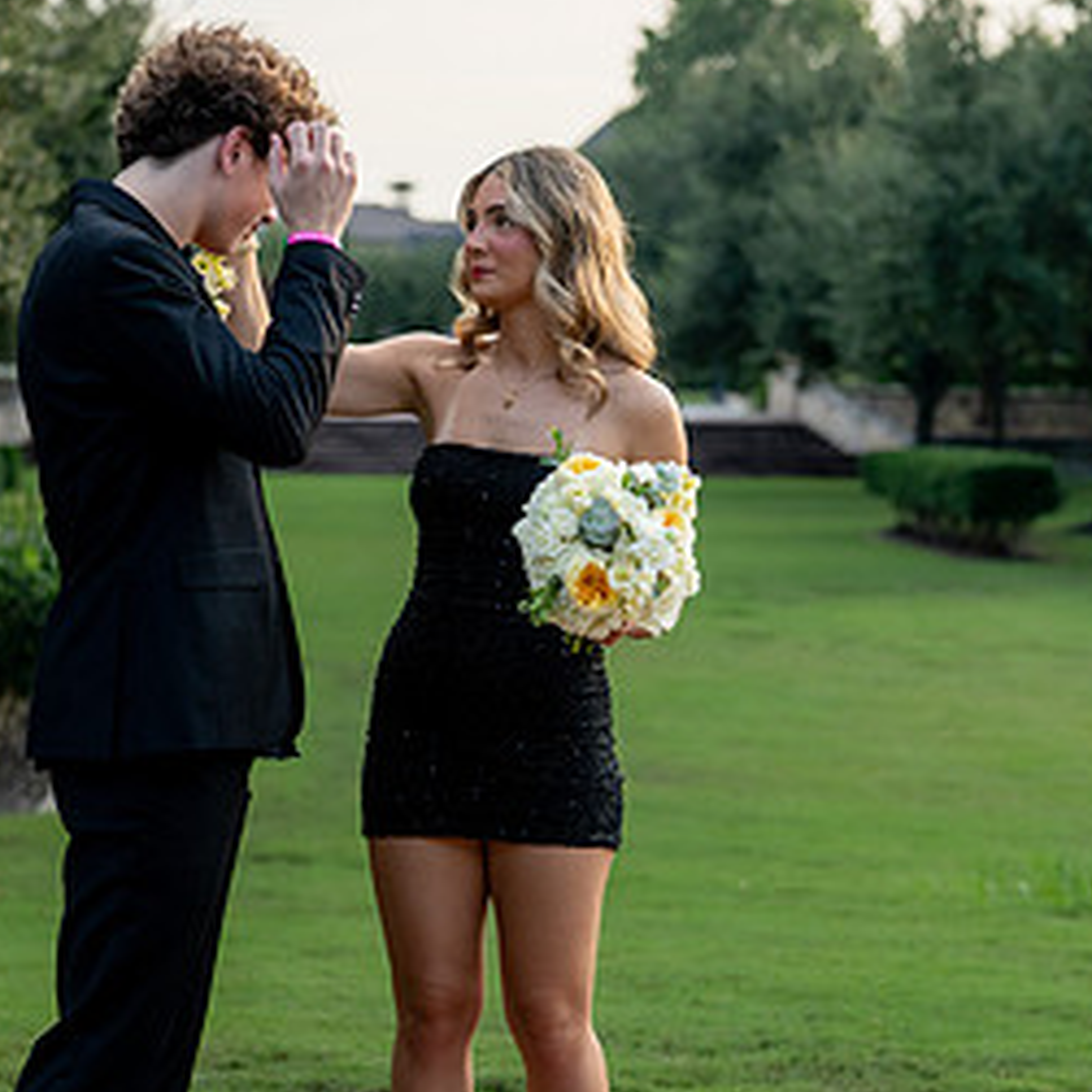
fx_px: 4283
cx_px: 618
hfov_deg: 14.5
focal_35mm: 120
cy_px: 526
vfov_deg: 14.5
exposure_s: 1/1000
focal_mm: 50
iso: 200
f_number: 2.5
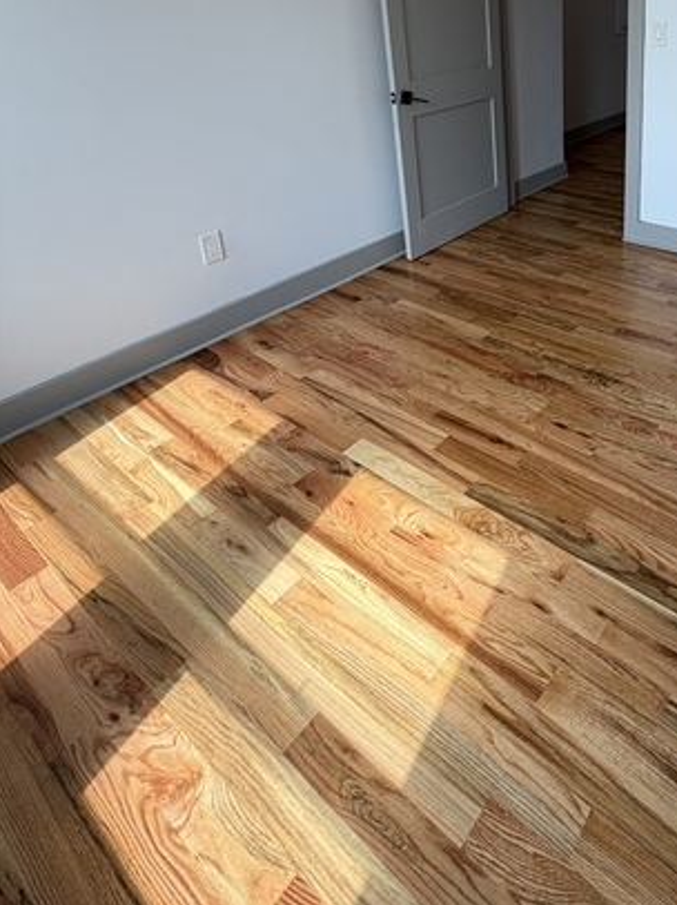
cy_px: 188
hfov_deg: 54.3
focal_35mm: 23
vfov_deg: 67.4
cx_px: 555
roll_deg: +0.4
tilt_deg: -17.5
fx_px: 600
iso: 40
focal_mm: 2.22
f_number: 2.2
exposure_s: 1/146
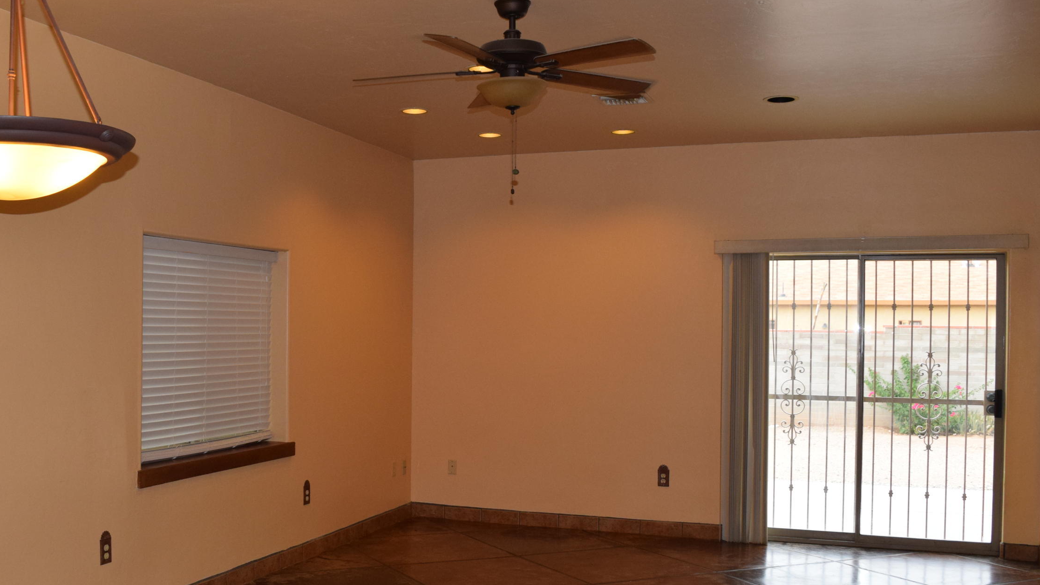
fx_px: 1048
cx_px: 391
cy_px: 343
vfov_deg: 31.1
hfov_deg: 52.2
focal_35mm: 38
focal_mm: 18
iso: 800
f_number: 5
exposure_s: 1/100
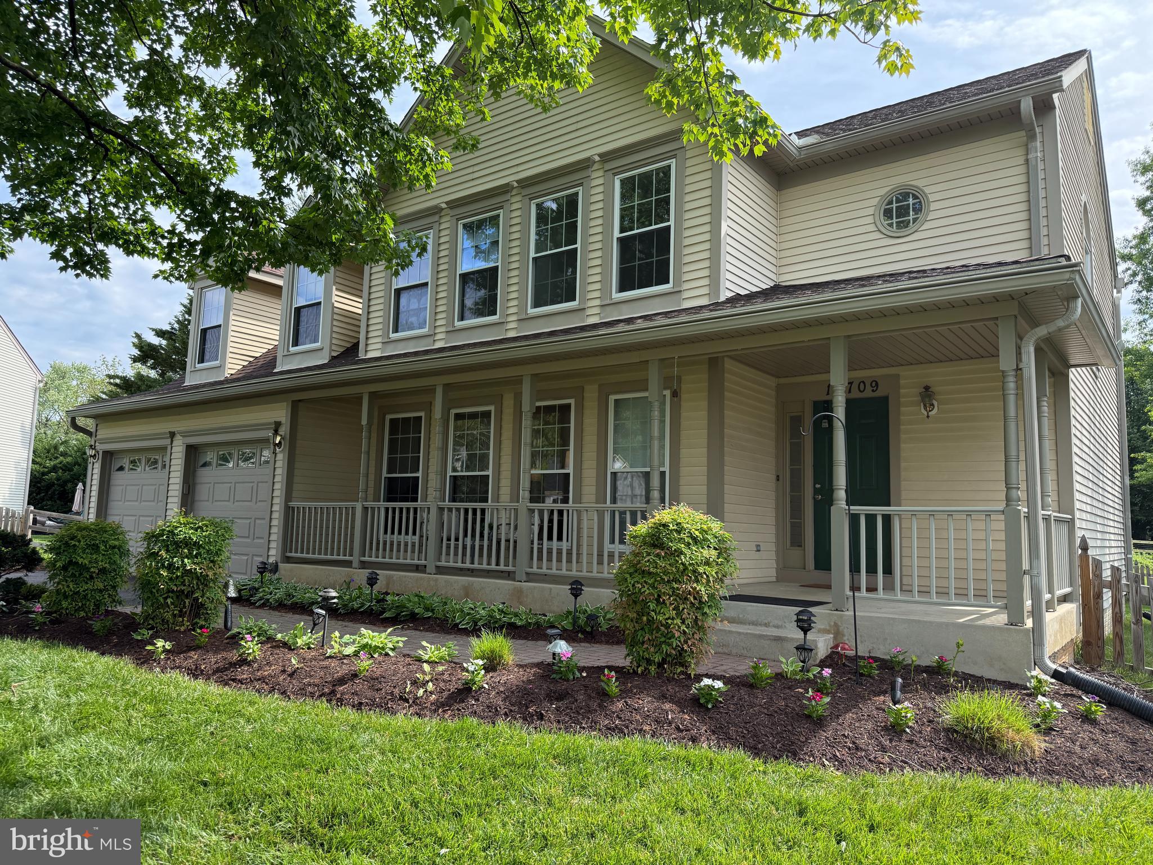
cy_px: 432
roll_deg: -2.2
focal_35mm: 24
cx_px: 576
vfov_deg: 56.8
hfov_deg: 71.6
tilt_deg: +7.8
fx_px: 799
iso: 100
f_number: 1.78
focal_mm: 6.76
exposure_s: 1/1361
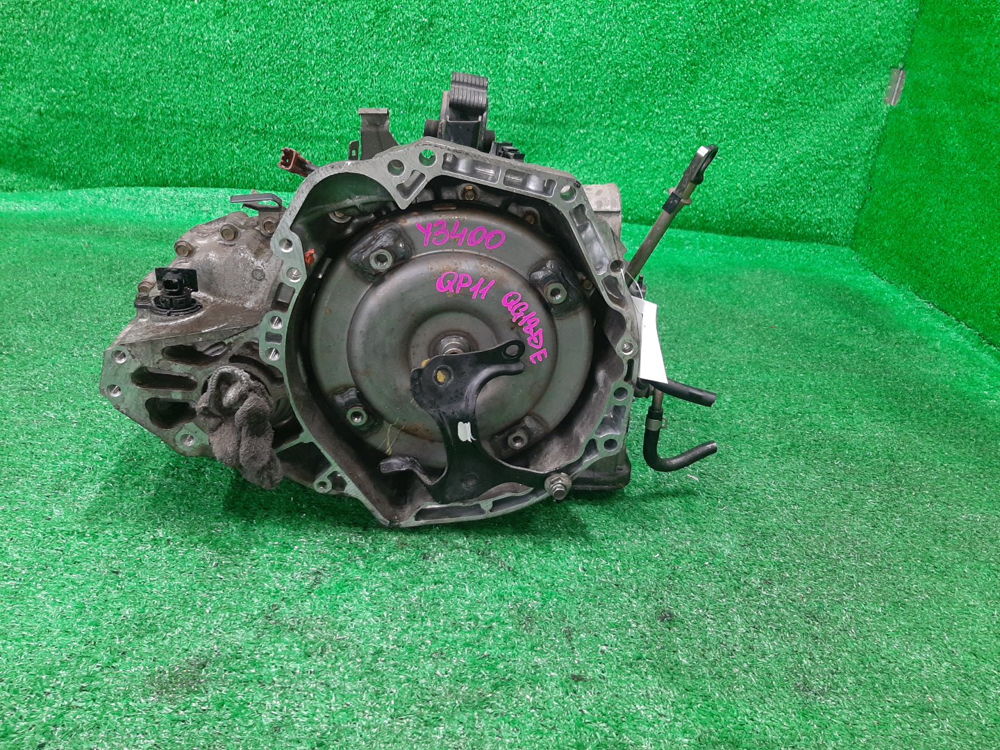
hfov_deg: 67.3
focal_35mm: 26
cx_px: 500
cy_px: 375
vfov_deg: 53.1
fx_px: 751
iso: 194
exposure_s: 1/50
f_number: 1.7
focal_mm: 3.93
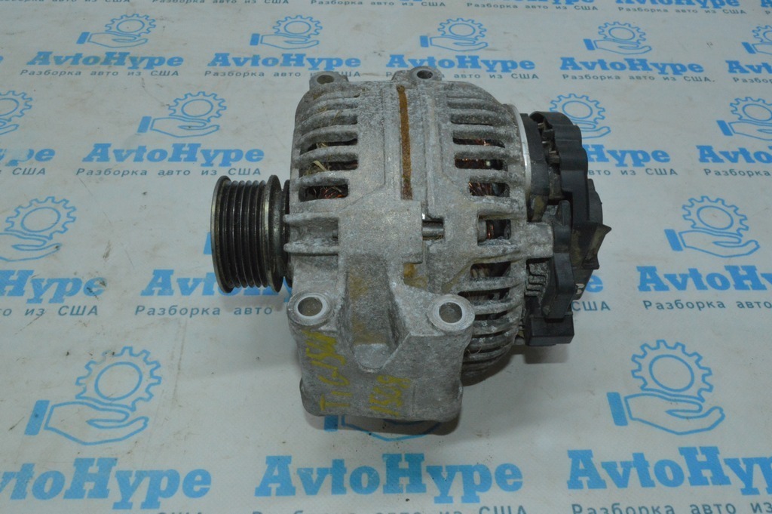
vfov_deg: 39.9
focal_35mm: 33
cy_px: 257
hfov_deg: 57.3
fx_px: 707
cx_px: 386
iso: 4000
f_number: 25
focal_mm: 22
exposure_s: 1/50
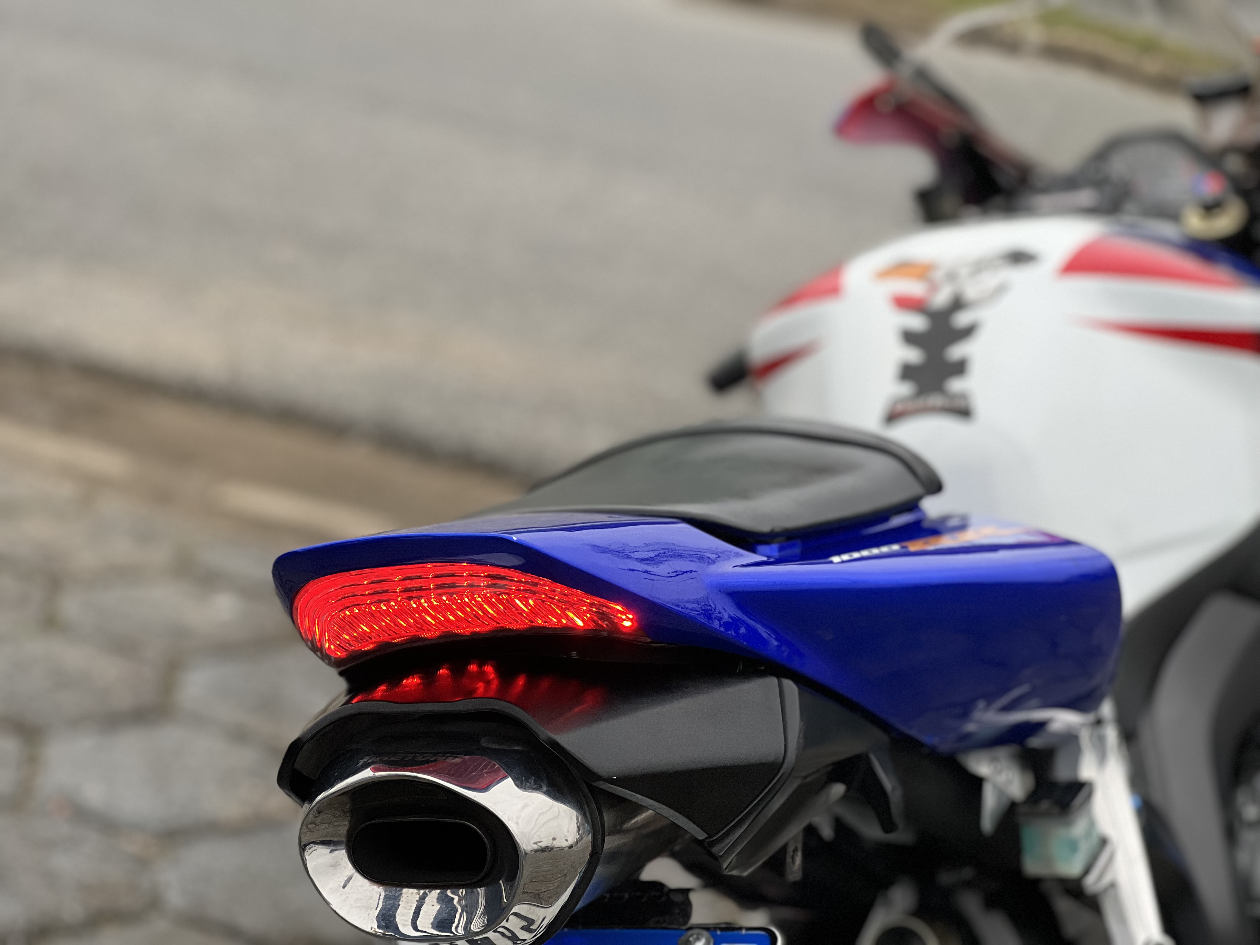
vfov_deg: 19.1
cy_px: 472
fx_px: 2803
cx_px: 630
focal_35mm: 77
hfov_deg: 25.3
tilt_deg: -18.9
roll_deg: -6.4
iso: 200
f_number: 2.8
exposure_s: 1/121
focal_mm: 9
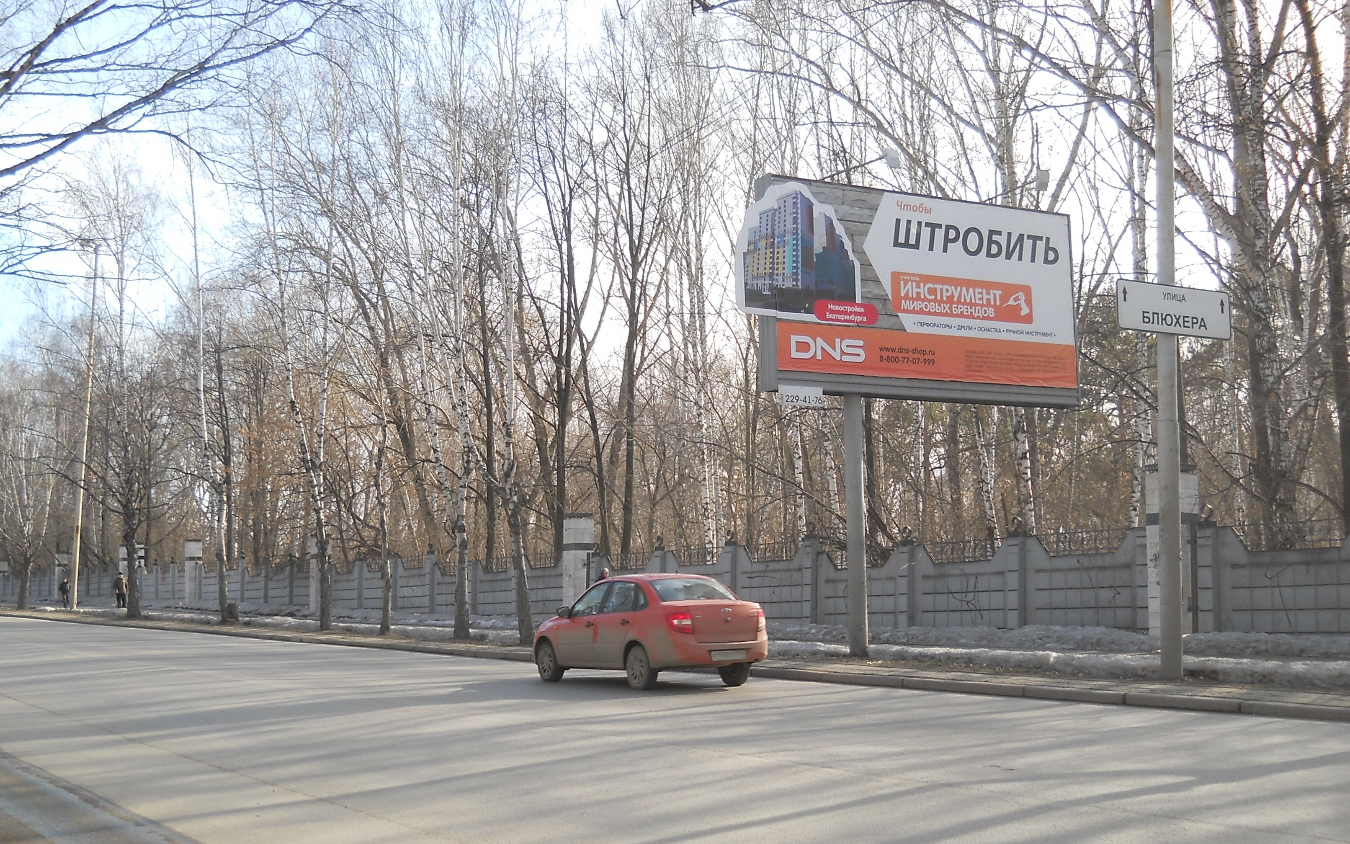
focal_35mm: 44
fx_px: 1619
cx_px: 670
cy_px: 486
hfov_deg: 45.3
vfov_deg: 29.2
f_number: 3.1
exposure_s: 1/250
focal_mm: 6.72
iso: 80
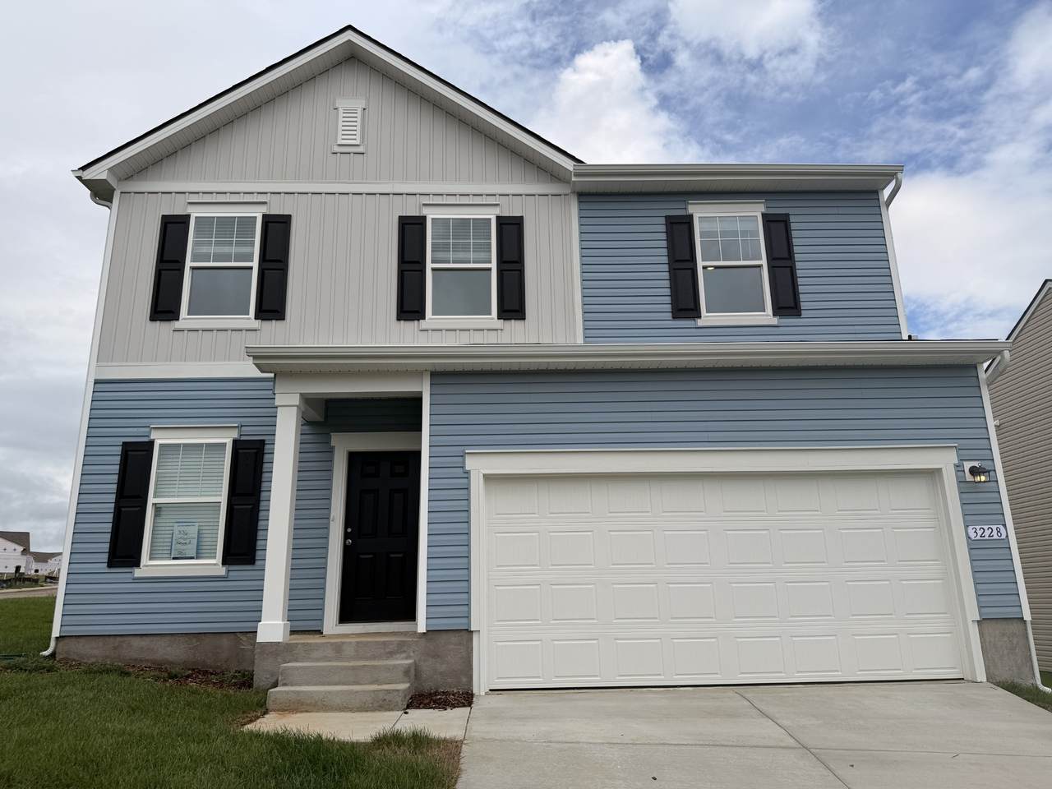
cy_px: 394
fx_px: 729
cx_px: 526
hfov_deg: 71.6
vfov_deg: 56.8
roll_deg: +1.9
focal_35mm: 24
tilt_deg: +14.0
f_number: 1.78
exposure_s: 1/8130
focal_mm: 6.76
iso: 80
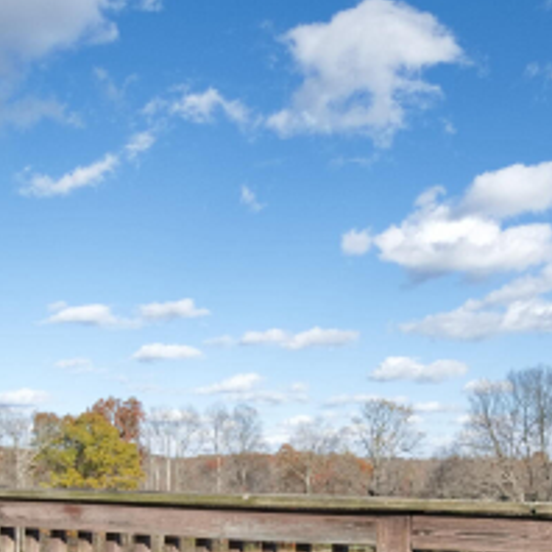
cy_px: 519
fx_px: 812
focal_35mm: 45
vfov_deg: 34.9
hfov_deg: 37.5
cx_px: 318
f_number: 7.1
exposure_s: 1/800
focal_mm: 14
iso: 400
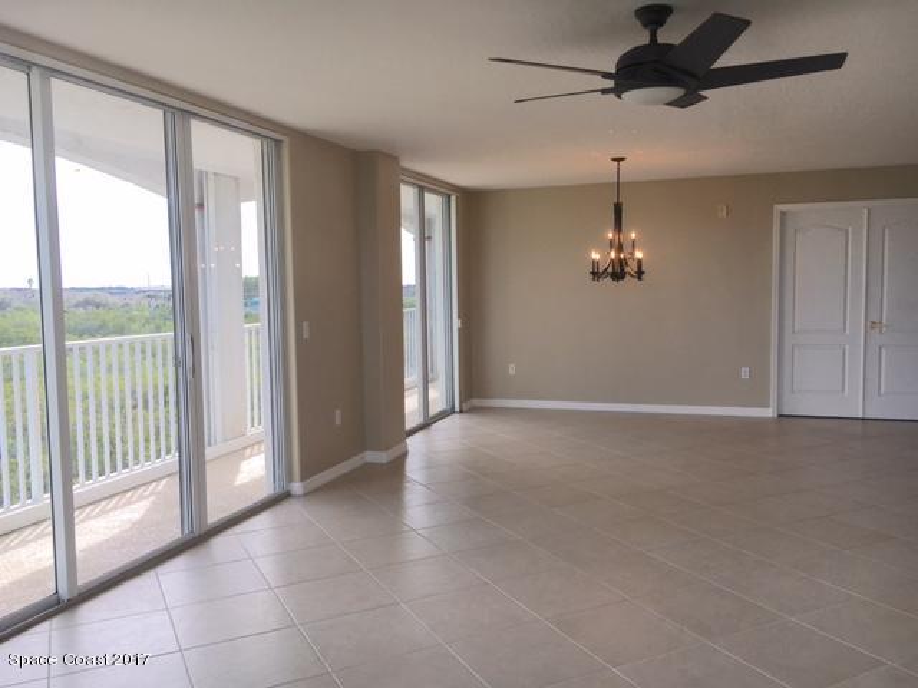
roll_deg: +0.8
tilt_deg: -4.6
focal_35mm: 29
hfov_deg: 61.7
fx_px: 769
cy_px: 344
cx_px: 459
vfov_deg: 48.2
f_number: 2.2
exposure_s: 1/296
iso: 25
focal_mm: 4.15
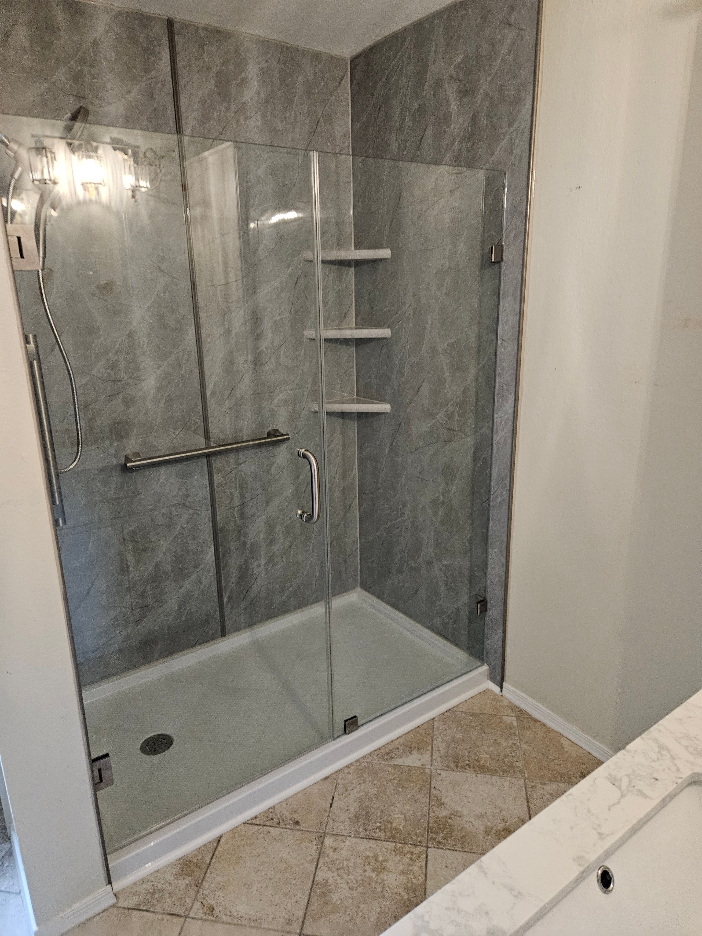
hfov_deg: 58.9
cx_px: 351
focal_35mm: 23
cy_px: 468
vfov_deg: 73.9
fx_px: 622
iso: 640
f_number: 1.8
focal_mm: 5.4
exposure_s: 1/40
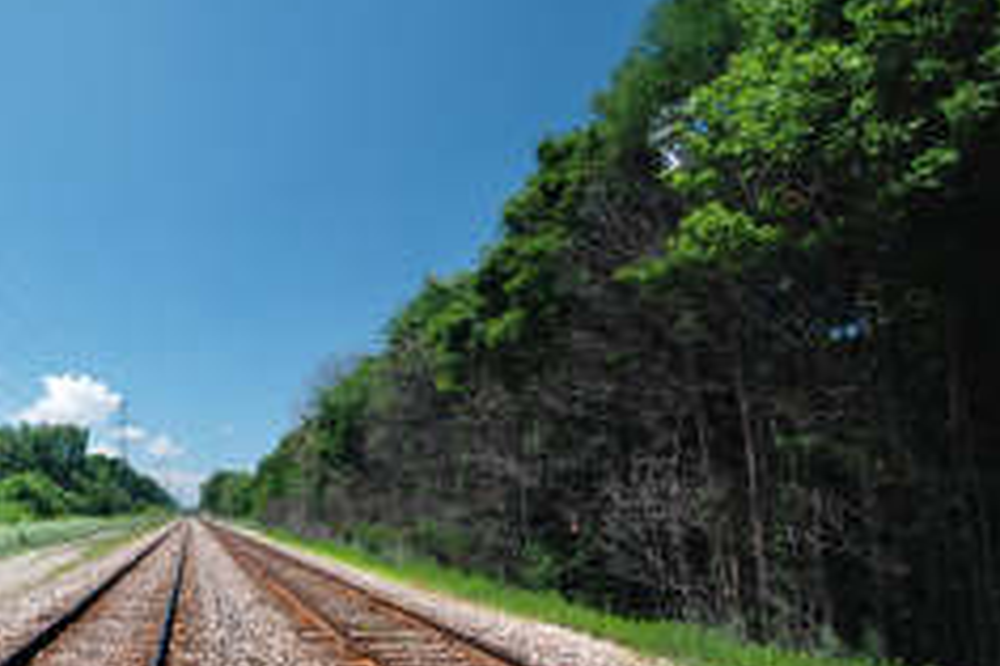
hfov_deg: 62.4
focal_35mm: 27
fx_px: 749
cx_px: 216
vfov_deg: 45.9
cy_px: 511
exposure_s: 1/125
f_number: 5.6
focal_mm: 10
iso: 100
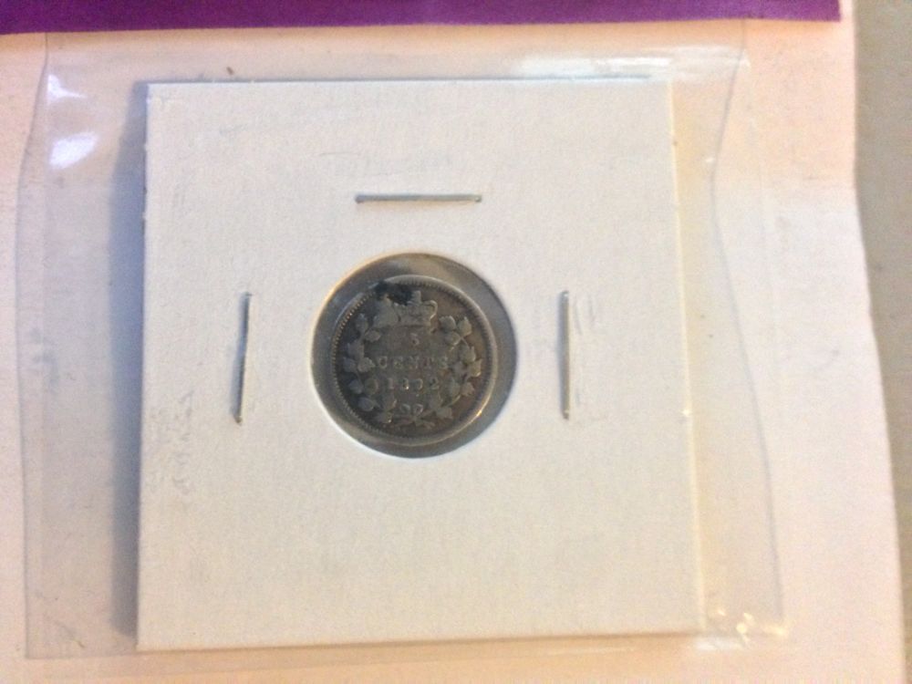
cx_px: 456
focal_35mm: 33
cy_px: 342
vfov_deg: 42.9
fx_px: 869
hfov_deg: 55.4
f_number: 2.4
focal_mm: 4.12
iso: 640
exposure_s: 1/15
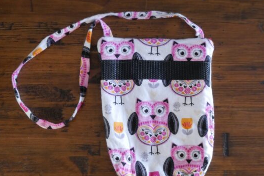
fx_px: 447
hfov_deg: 32.9
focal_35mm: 61
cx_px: 131
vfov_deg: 22.2
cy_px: 94
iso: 3200
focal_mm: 29
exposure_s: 1/6
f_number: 16
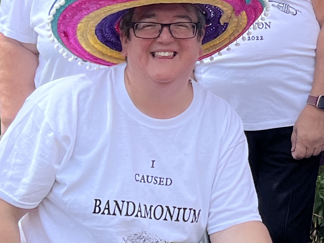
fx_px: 1226
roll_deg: -0.3
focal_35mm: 131
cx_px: 629
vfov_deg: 11.2
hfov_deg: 13.2
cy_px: 17
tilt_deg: -8.4
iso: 50
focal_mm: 5.1
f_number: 1.6
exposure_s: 1/2179
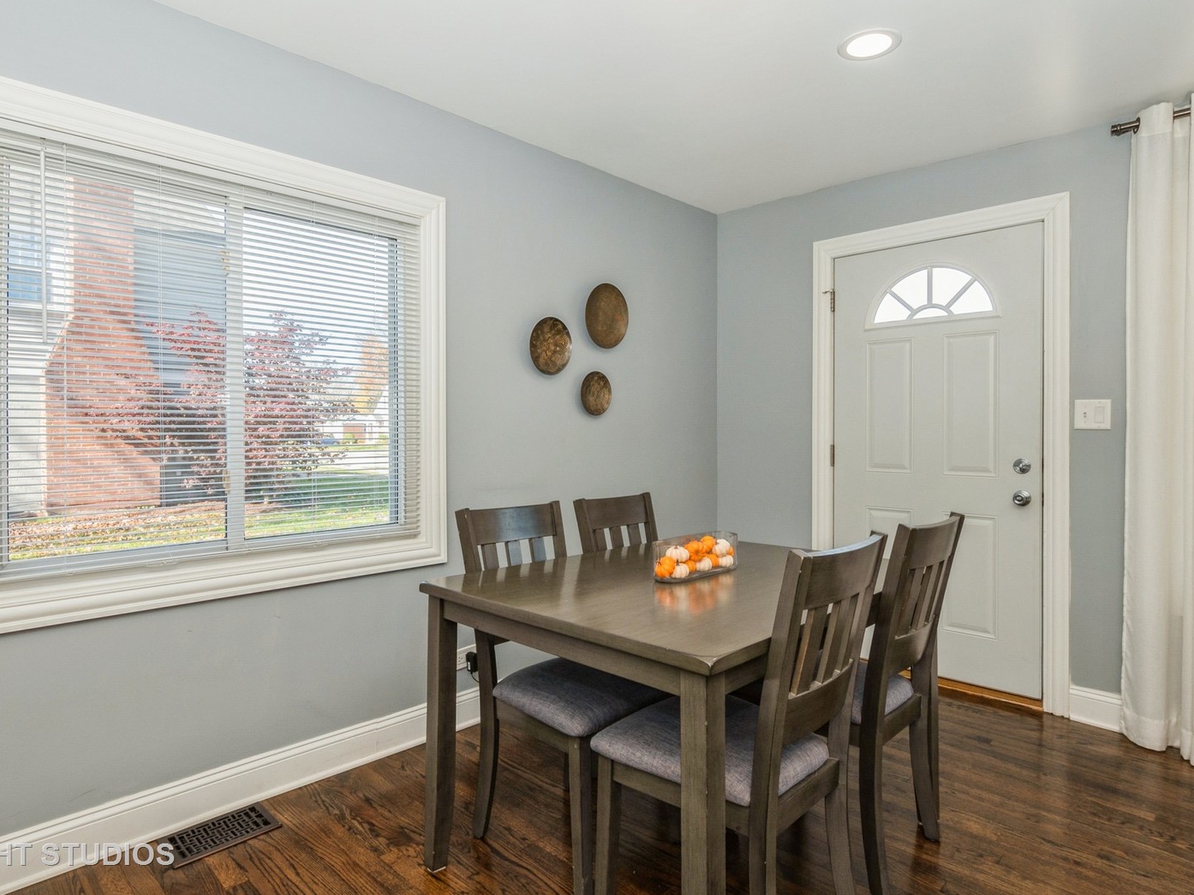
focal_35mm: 19
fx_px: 655
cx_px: 559
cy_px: 439
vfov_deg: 68.7
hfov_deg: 84.6
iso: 250
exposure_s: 1/60
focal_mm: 11.5
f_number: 7.1
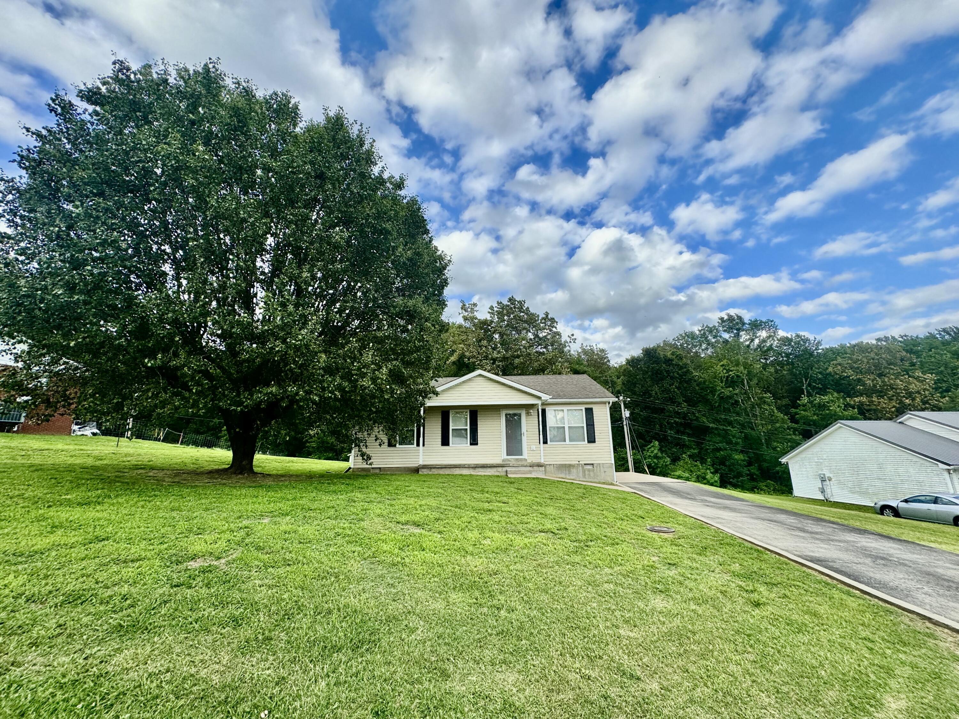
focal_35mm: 14
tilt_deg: +14.1
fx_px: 388
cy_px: 360
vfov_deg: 85.7
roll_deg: +1.4
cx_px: 480
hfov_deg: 102.1
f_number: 2.2
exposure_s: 1/840
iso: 40
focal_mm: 2.22
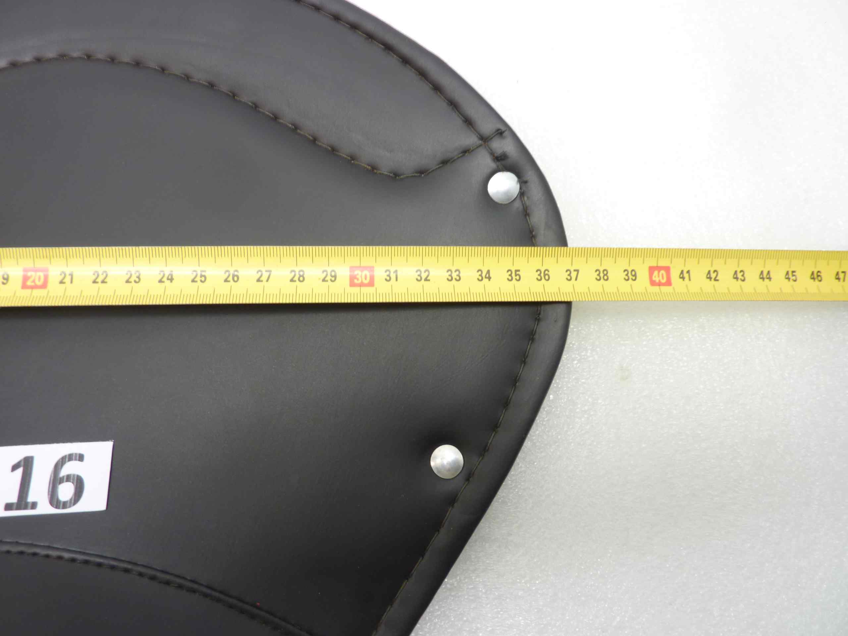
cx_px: 424
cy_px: 318
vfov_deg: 54.9
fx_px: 612
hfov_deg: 69.4
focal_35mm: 25
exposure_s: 1/8
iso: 80
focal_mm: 4.1
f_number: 3.3
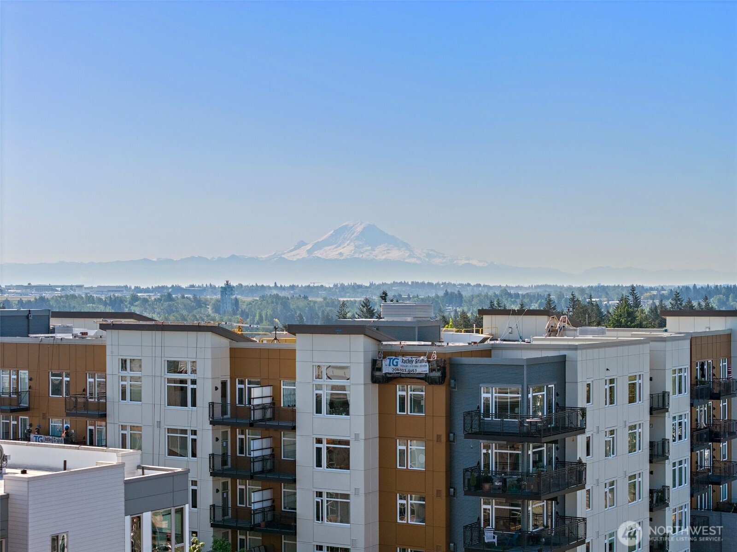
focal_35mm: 70
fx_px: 1490
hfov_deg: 27.8
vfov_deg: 21.0
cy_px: 276
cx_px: 368
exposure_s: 1/350
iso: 100
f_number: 2.8
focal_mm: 19.35
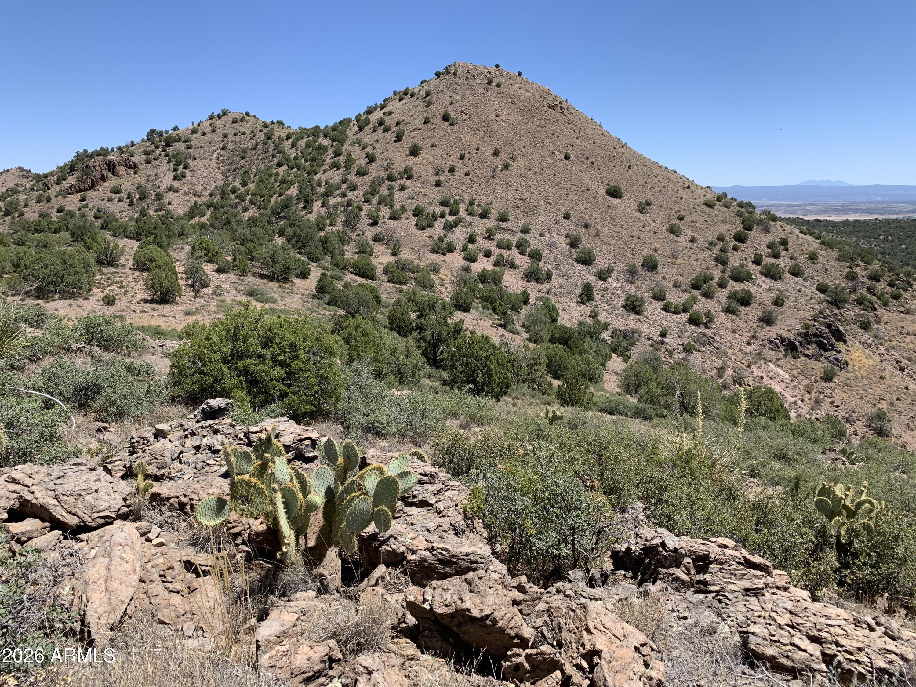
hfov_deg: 67.3
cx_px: 458
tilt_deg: -11.7
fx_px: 688
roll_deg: +0.5
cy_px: 344
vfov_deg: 53.1
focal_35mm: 26
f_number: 1.8
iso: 25
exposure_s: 1/1953
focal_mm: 4.25
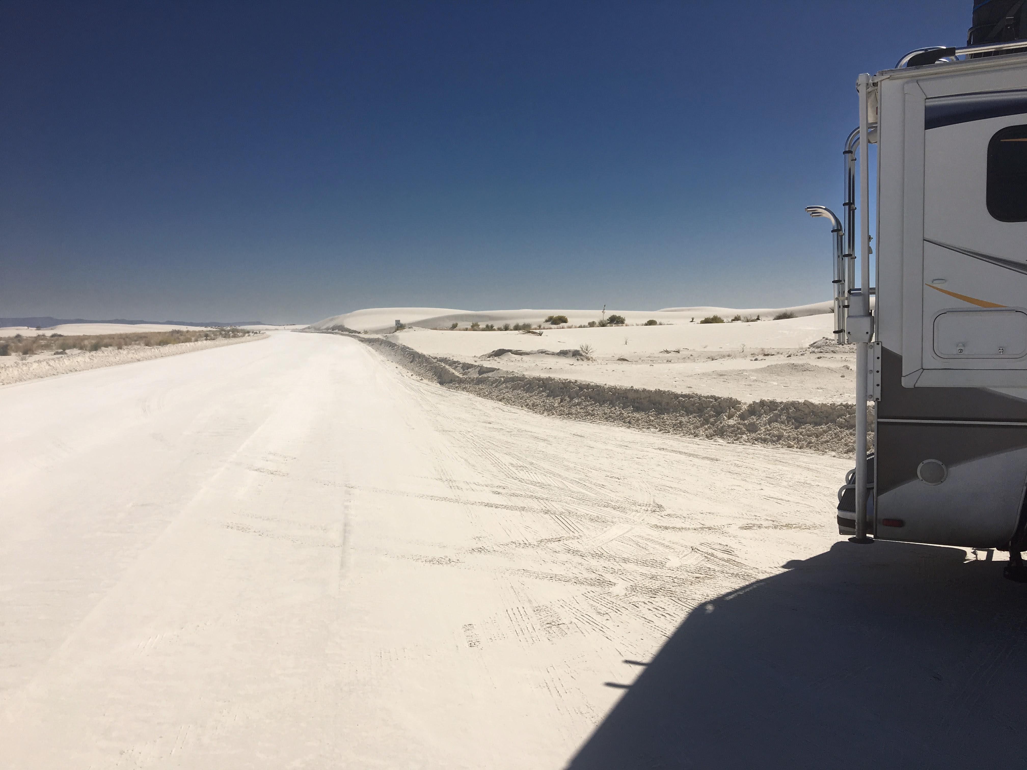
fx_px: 860
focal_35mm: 29
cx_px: 514
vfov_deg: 48.2
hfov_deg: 61.7
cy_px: 385
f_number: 2.2
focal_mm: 4.15
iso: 25
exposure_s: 1/5128
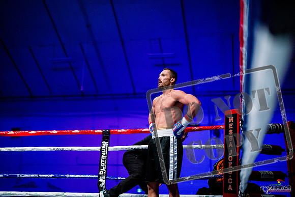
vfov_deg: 27.0
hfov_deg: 39.6
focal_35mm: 50
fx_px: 410
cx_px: 148
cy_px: 98
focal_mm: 50
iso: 6400
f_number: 1.4
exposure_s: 1/1600
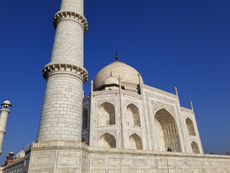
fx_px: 173
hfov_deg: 67.3
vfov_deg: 53.1
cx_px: 115
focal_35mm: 26
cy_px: 86
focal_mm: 4.3
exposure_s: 1/5408
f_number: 1.7
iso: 50
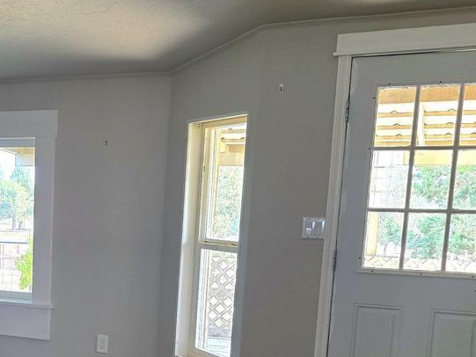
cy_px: 303
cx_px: 10
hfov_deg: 31.0
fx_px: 798
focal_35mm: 58
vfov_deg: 24.7
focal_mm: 6.3
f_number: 1.7
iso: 200
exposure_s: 1/120
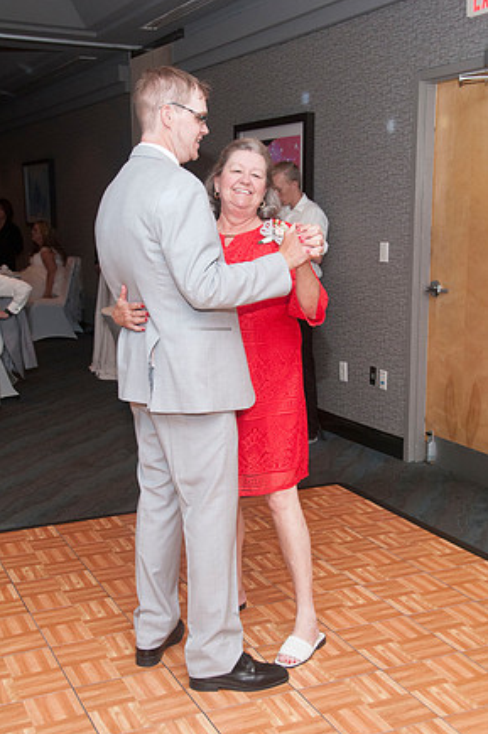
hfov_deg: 29.8
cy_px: 376
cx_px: 237
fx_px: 917
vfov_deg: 43.6
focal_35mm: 45
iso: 800
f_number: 5.6
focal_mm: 29
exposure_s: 1/60
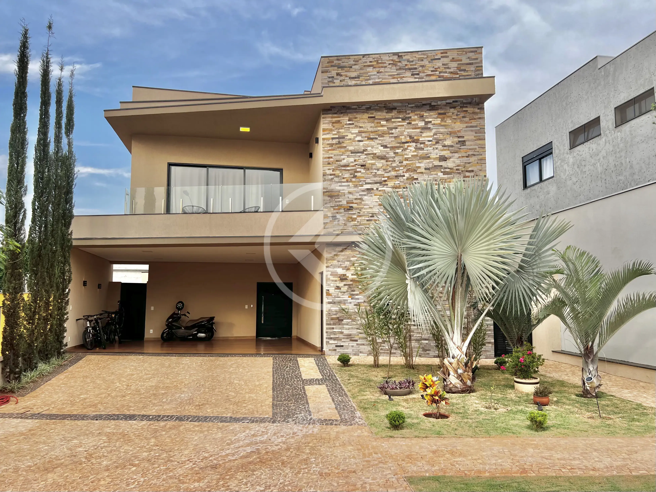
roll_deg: +0.1
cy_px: 246
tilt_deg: +6.2
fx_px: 493
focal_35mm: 26
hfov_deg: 67.3
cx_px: 328
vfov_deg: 53.1
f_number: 1.5
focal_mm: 5.7
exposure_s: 1/521
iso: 50
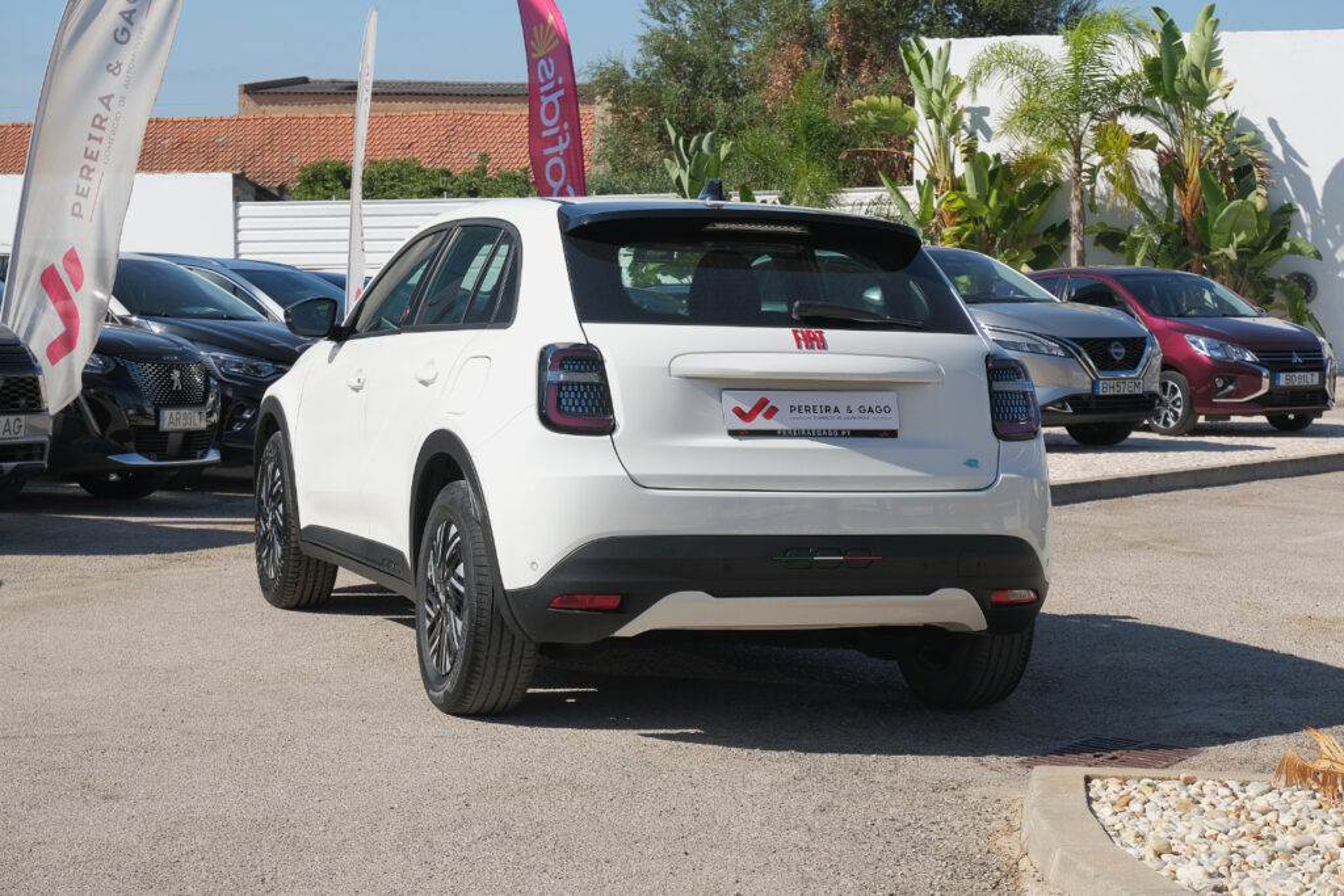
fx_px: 2539
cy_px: 448
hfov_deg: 29.7
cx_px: 672
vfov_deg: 20.0
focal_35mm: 68
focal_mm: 45
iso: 160
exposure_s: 1/250
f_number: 9
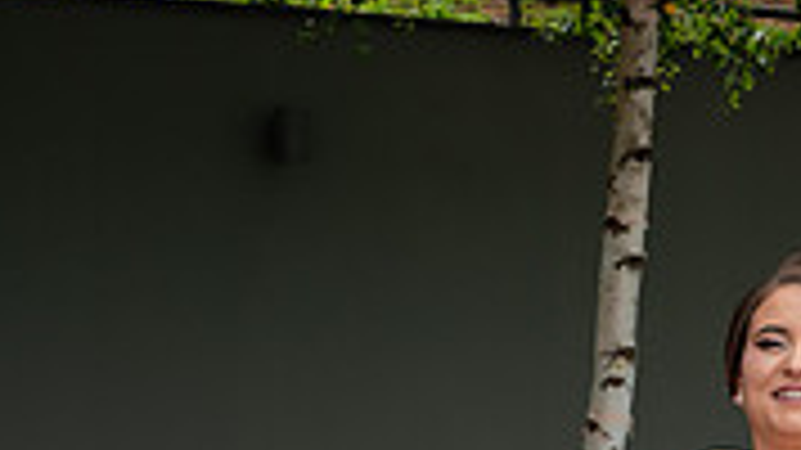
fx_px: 2824
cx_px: 1220
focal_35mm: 133
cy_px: 382
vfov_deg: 9.1
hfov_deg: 14.9
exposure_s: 1/400
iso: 200
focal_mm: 39
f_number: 5.6
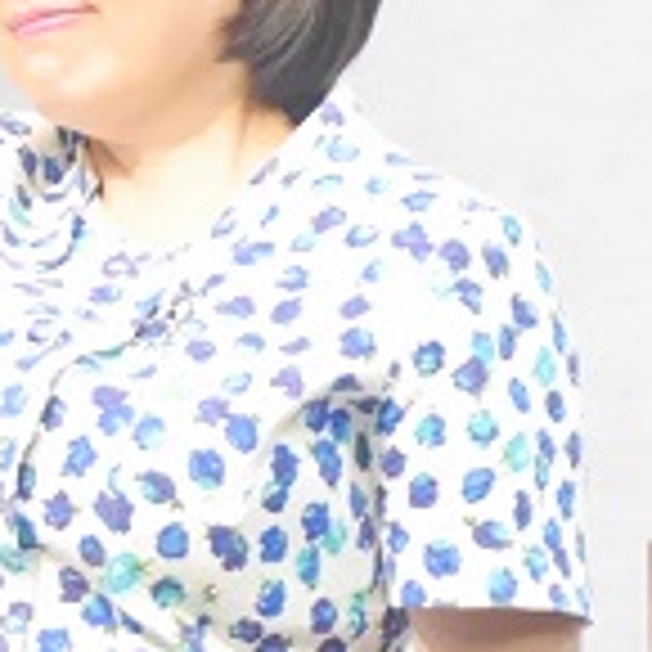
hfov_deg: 4.8
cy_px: 411
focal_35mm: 363
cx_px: -616
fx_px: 7735
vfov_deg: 4.8
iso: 3200
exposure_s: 1/200
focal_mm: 35
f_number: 2.8
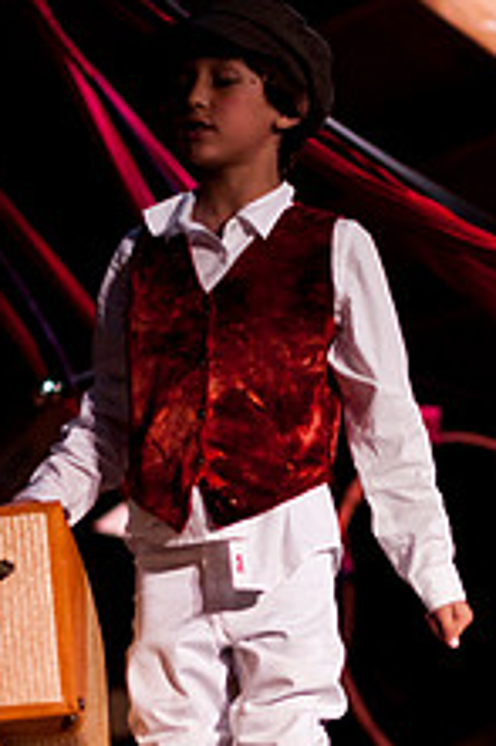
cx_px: 322
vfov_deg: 13.3
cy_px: 699
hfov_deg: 9.0
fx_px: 3167
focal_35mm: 153
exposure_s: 1/200
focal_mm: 50
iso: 800
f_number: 1.4
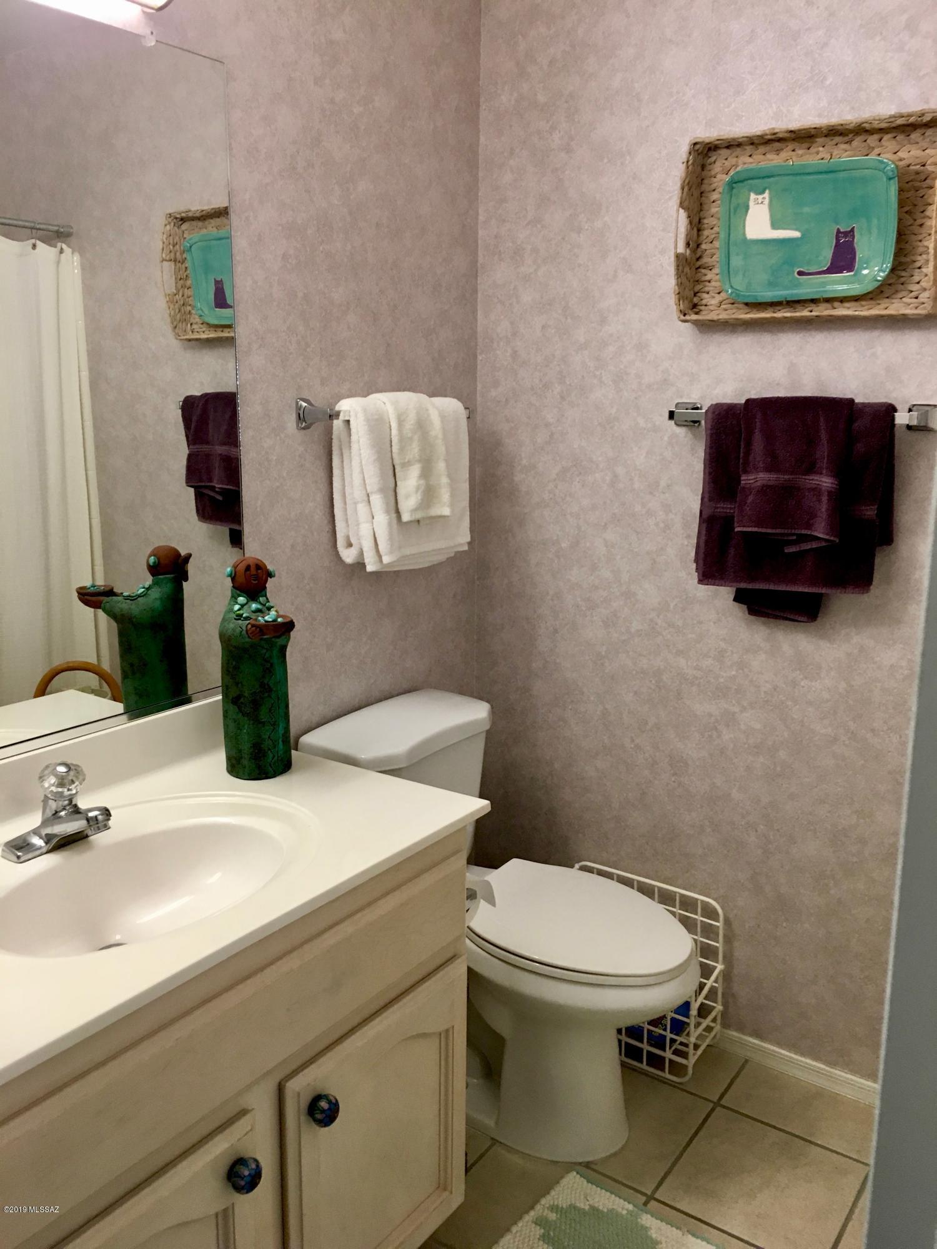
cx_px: 468
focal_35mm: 29
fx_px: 1047
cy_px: 624
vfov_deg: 61.7
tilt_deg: -11.9
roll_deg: -0.1
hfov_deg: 48.2
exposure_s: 1/30
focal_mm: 4.15
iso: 80
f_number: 2.2
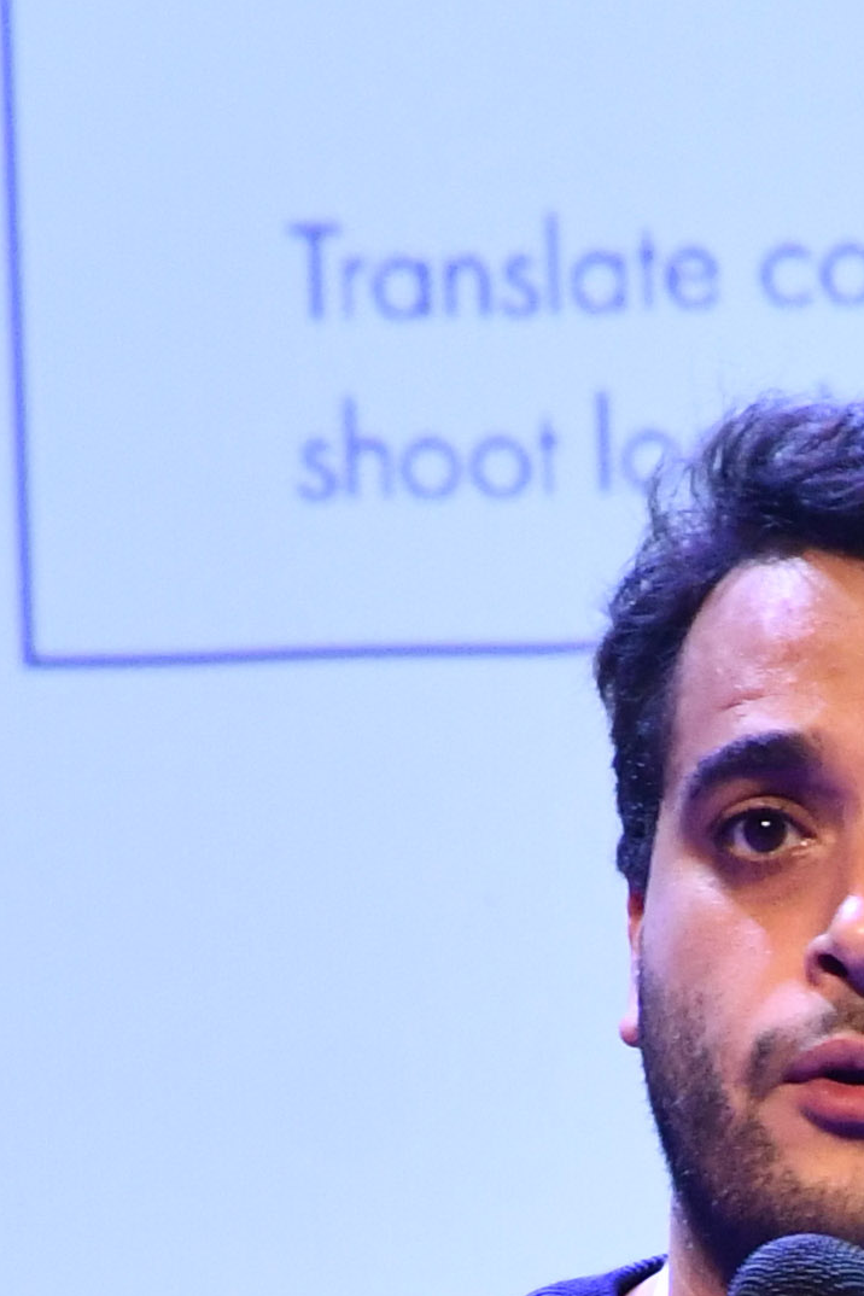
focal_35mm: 622
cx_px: 1368
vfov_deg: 3.3
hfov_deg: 2.2
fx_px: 22390
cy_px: 2296
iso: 2000
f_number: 5.6
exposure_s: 1/60
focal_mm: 80
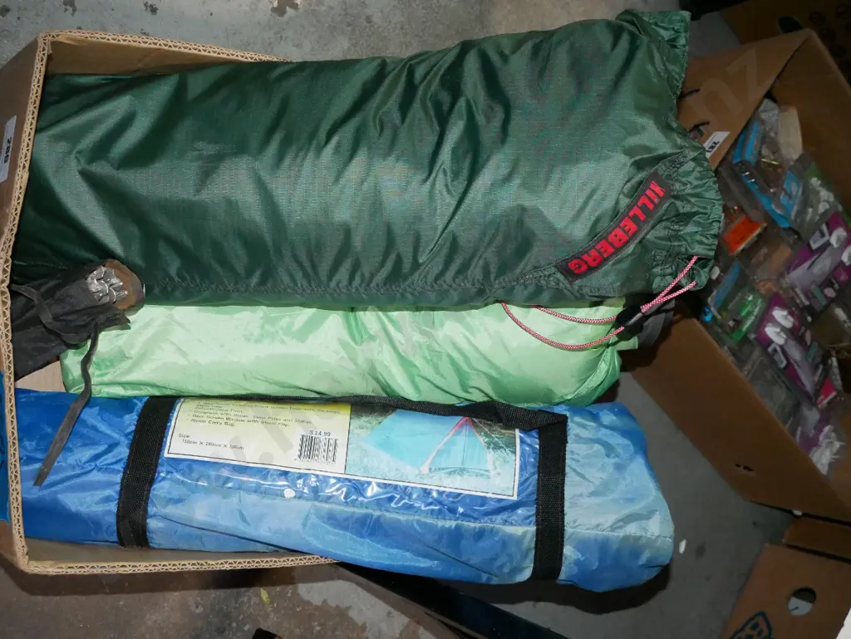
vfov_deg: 36.0
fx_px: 984
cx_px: 426
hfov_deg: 46.8
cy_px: 320
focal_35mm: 40
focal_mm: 20
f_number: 5.6
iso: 3200
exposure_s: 1/125
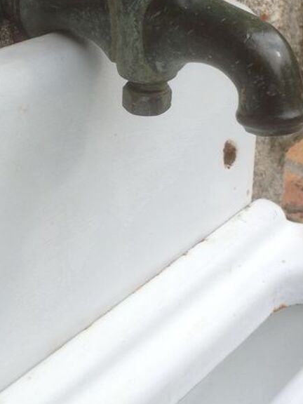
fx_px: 945
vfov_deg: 23.4
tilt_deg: -27.6
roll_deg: -7.1
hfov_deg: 18.2
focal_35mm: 81
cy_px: 32
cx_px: 148
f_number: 2.4
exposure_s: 1/800
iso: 50
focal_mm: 4.28
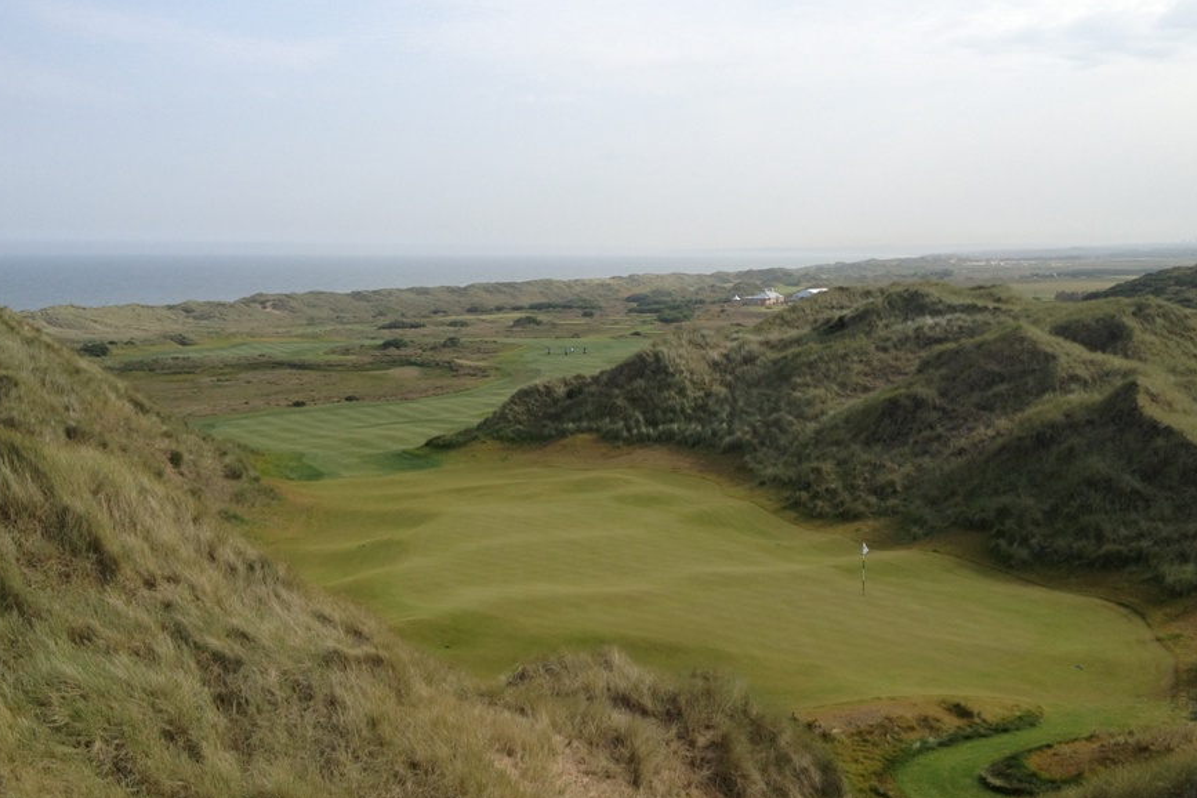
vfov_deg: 31.9
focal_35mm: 42
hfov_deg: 46.4
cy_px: 450
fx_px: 1396
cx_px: 609
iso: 50
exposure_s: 1/1284
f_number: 2.4
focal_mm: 4.28
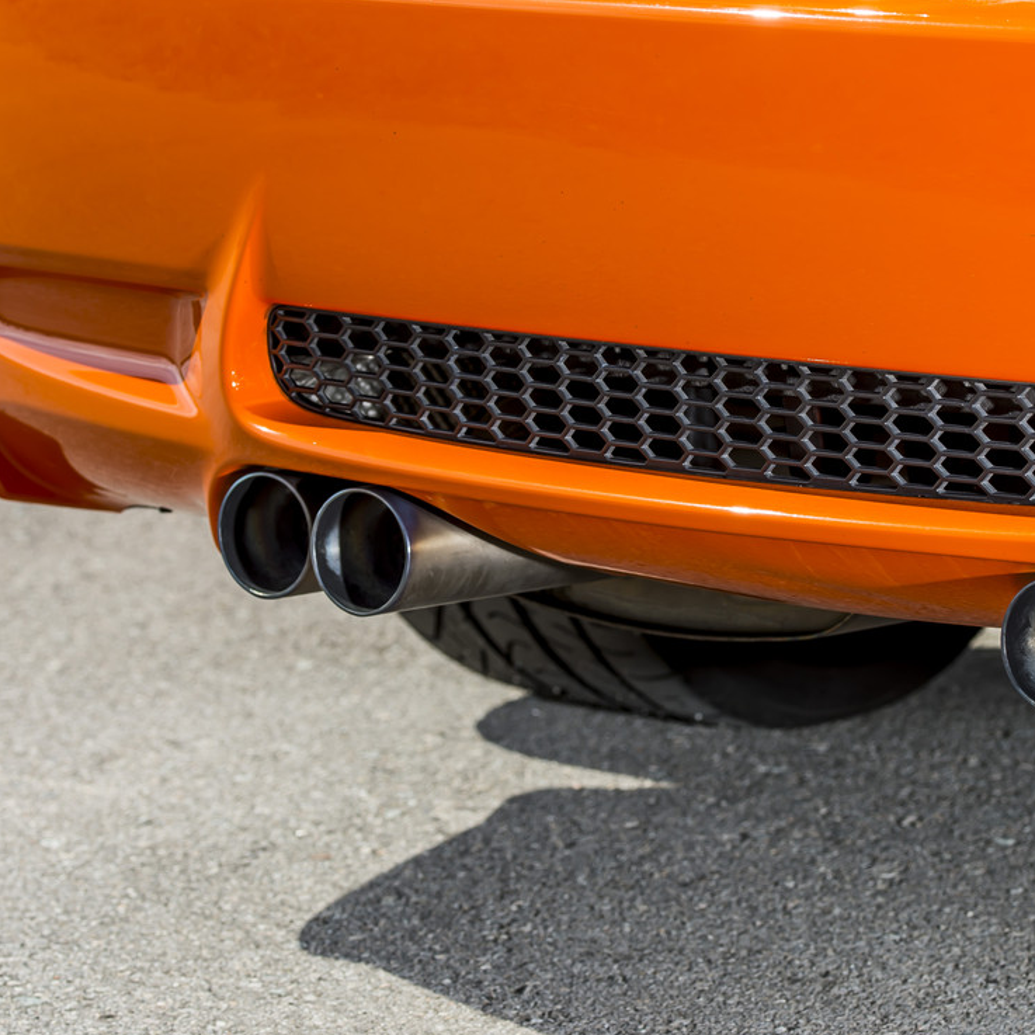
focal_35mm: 194
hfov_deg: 9.0
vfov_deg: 9.0
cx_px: 661
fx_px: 6563
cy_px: 514
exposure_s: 1/160
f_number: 8
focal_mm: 140
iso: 100
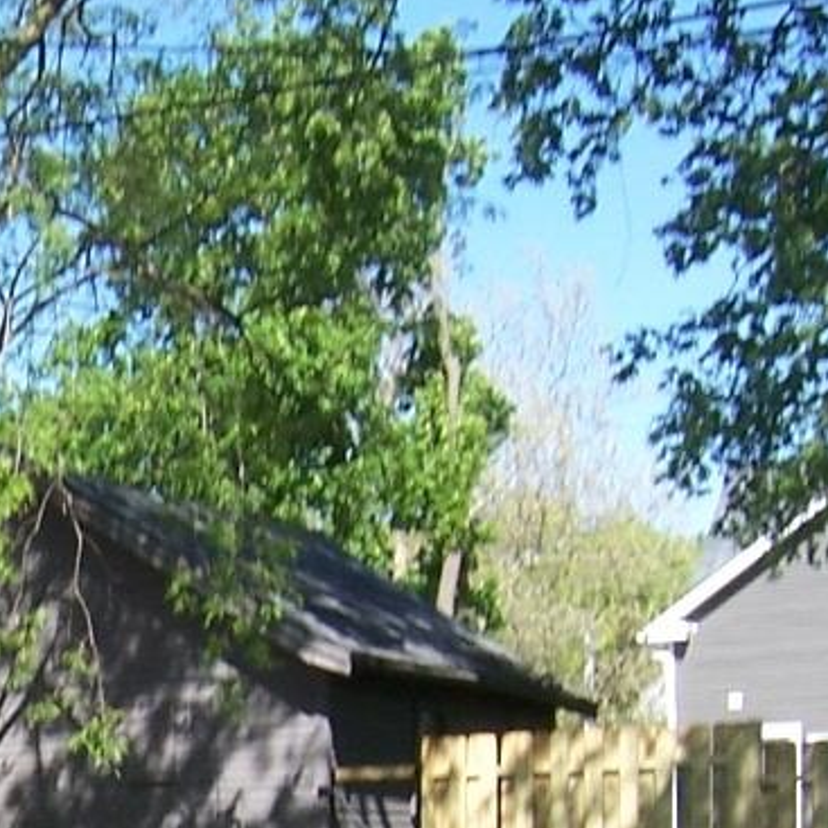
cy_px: 1040
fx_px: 2327
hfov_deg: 18.4
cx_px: -325
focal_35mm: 86
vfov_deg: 18.9
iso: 64
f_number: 5.6
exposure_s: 1/100
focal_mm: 3.8
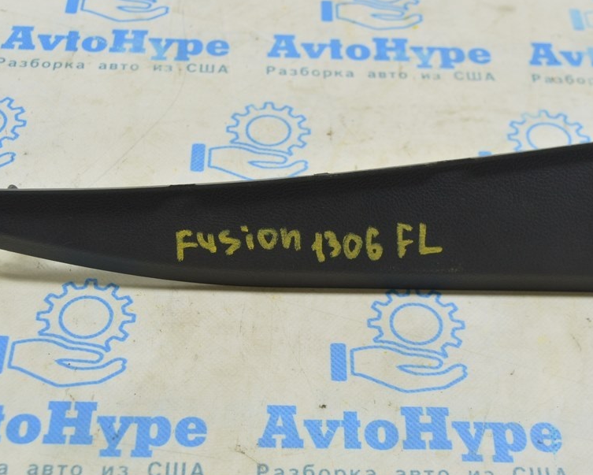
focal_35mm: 65
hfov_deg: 29.1
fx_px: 1141
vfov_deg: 23.5
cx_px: 286
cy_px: 236
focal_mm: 34
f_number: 5.6
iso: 400
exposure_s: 1/20
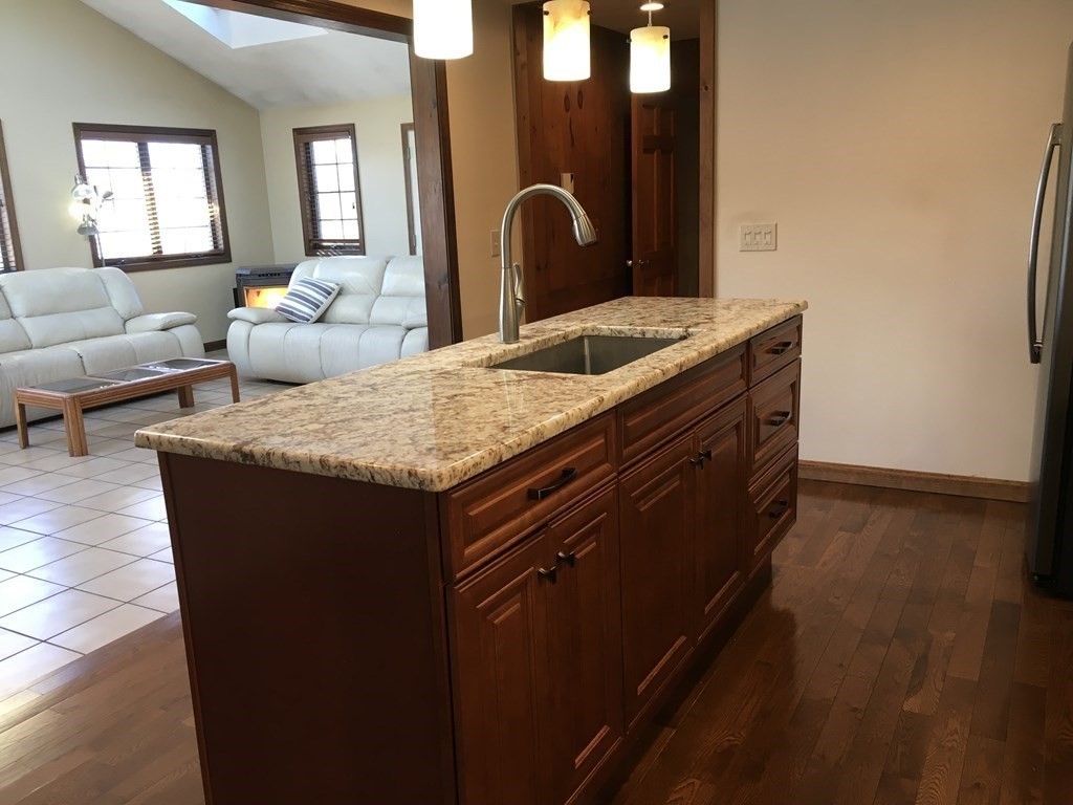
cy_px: 402
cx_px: 536
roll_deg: +1.8
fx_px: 899
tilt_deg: -11.8
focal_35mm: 29
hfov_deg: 61.7
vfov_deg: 48.2
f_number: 2.2
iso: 50
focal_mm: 4.15
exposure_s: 1/30
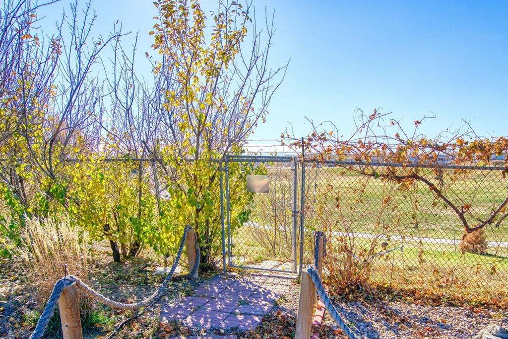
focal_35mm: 25
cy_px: 259
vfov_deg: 49.0
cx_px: 296
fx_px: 353
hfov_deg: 71.0
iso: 500
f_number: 4
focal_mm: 16
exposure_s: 1/1600
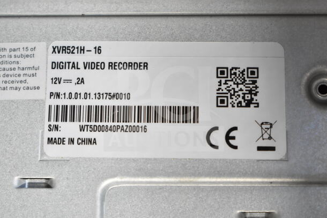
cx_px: 164
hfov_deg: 24.6
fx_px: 750
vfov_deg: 16.6
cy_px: 109
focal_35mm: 82
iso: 2800
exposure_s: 1/100
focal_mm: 55
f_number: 5.6
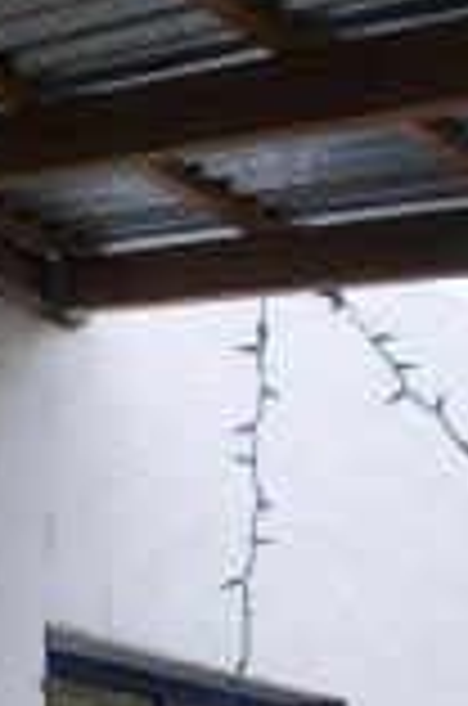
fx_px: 1723
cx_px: -326
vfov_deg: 19.8
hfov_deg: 14.0
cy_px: 1086
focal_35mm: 88
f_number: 8
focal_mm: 12
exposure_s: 1/250
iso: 500
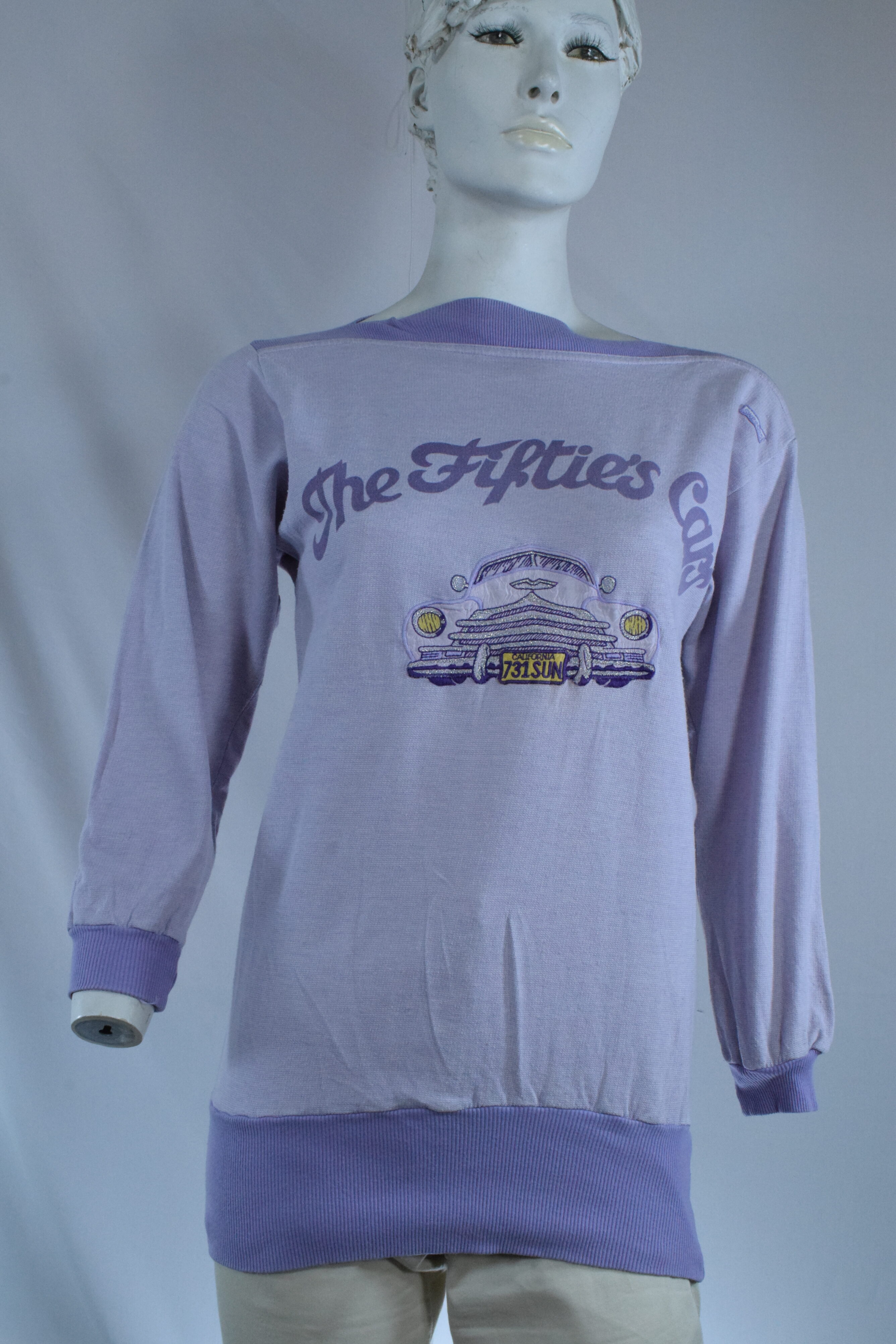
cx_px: 448
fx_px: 1623
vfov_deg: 44.9
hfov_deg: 30.9
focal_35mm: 44
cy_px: 672
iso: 3200
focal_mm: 29
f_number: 16
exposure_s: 1/250
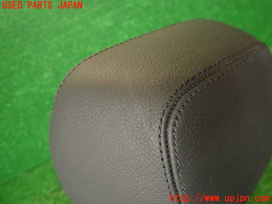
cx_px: 136
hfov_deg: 69.4
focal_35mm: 25
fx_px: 196
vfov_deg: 54.9
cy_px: 102
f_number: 2
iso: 200
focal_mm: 4.5
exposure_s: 1/60
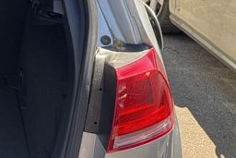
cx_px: -124
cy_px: 25
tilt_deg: -15.5
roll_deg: -2.2
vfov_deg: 17.3
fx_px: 512
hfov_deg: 21.5
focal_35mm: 78
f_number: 1.78
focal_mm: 6.76
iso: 80
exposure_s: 1/340
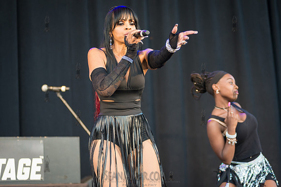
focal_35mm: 100
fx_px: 781
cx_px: 140
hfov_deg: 20.4
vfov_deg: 13.7
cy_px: 94
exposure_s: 1/500
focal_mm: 100
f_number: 2.8
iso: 1000
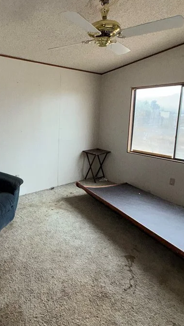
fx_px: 199
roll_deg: -2.3
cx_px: 47
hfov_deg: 47.8
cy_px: 145
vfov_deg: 78.4
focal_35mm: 23
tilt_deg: -7.3
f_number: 2.2
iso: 200
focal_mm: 2.22
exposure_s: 1/109
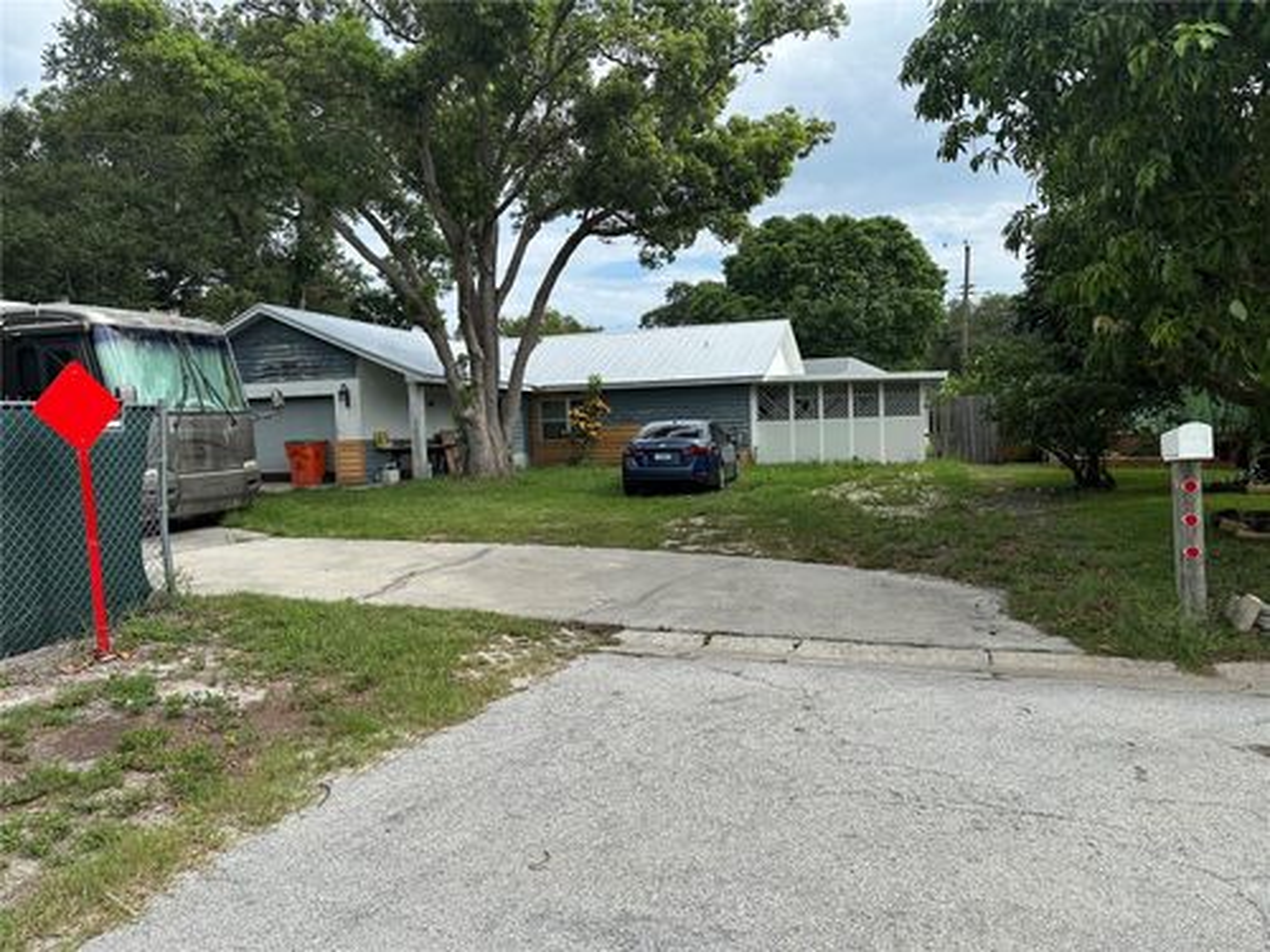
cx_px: 635
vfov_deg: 56.8
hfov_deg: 71.6
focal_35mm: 24
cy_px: 476
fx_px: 881
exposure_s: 1/4184
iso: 80
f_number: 1.78
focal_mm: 6.86
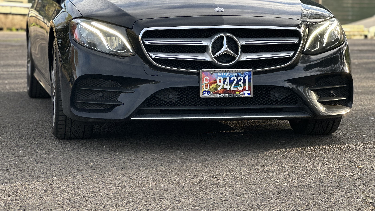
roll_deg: +1.2
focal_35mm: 105
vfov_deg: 11.5
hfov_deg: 20.3
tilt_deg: -5.3
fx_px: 1044
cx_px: 152
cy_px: 42
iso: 25
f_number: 2.8
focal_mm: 9
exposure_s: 1/121
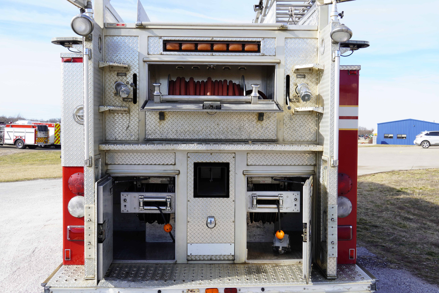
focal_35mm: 39
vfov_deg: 34.2
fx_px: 476
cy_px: 146
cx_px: 220
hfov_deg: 49.6
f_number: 8
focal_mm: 26
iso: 100
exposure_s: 1/125
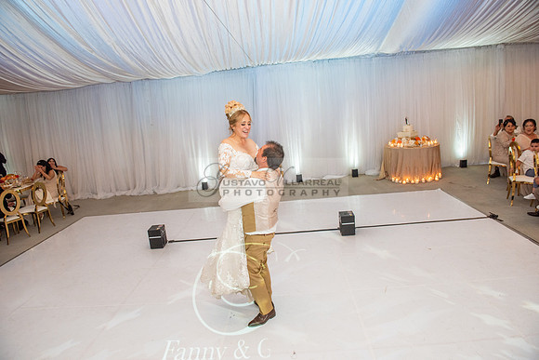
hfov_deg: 73.7
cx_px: 270
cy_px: 180
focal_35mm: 24
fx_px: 359
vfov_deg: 53.2
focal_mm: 24
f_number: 4.5
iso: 1000
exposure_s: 1/160
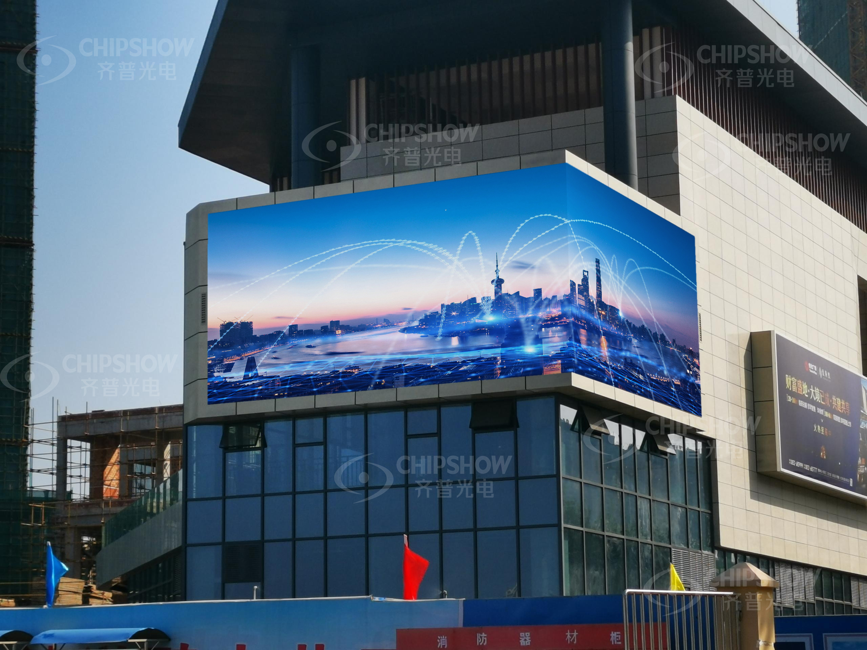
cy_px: 325
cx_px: 434
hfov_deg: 25.7
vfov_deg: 19.4
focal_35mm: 76
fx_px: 1904
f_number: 1.8
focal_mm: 5.58
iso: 50
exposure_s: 1/5000
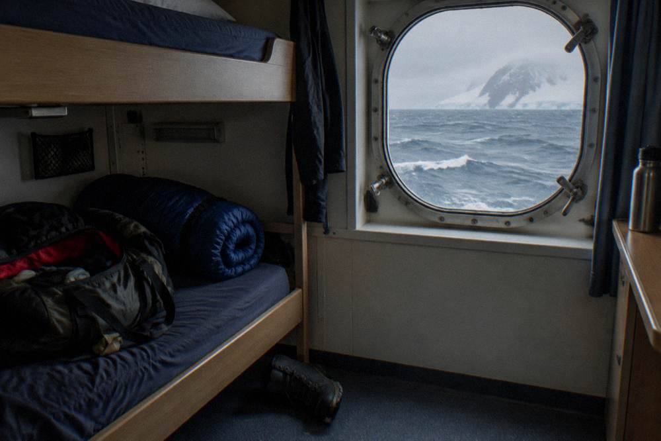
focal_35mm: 40
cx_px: 330
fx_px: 734
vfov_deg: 33.4
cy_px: 220
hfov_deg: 48.5
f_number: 8
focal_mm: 40
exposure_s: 1/400
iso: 500
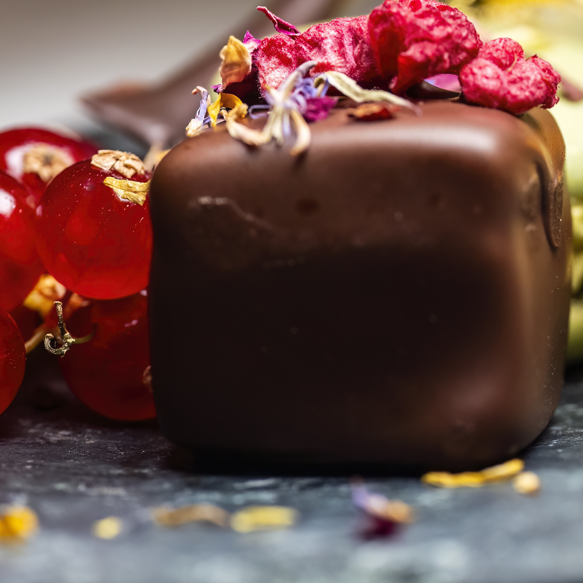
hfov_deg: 11.1
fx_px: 2992
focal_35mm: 157
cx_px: 535
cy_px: 243
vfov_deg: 11.1
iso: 500
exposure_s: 1/160
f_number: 5.6
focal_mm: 50
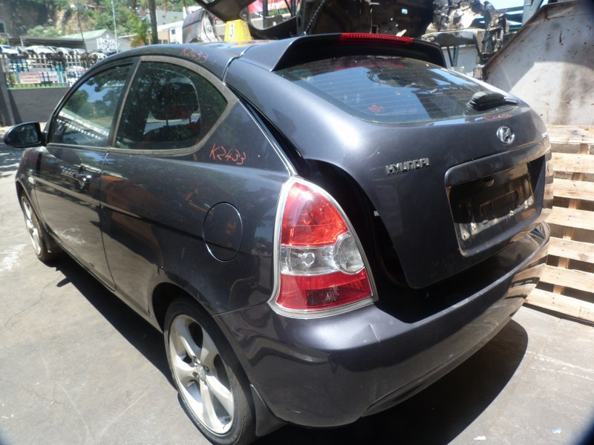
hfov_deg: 69.4
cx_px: 297
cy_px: 222
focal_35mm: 25
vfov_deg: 54.9
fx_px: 429
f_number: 4
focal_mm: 4.5
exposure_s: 1/160
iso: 80
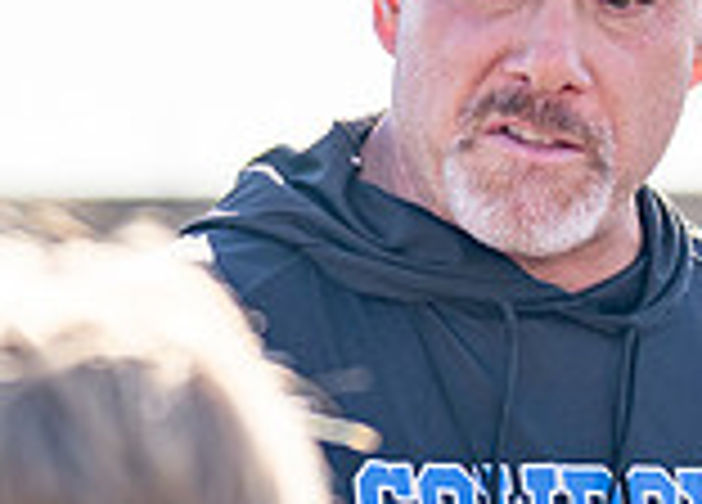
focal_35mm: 329
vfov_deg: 4.4
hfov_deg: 6.1
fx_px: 6571
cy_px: 83
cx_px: 491
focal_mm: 70
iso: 160
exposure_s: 1/1600
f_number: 2.8
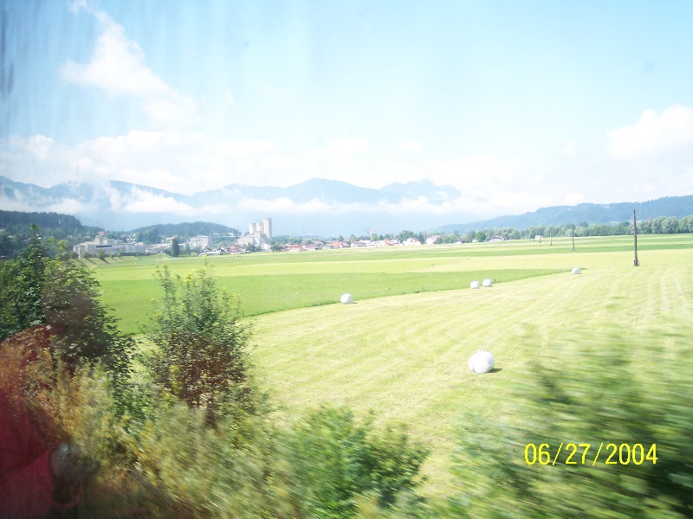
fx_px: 761
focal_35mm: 38
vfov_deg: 37.7
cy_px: 260
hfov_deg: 49.0
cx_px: 346
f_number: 2.8
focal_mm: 8
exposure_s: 1/350
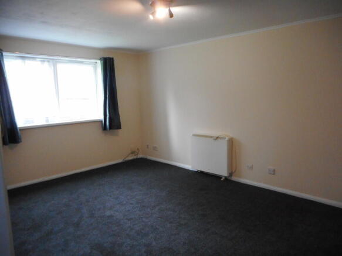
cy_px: 128
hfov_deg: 69.4
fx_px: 247
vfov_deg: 54.9
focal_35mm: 25
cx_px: 171
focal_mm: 4.5
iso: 400
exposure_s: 1/30
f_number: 3.7
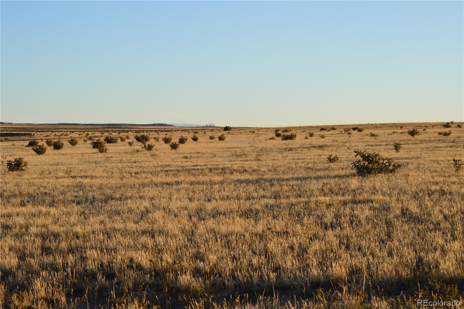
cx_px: 232
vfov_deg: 16.5
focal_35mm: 82
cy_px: 154
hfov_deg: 24.6
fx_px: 1062
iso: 400
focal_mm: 55
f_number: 10
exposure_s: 1/250
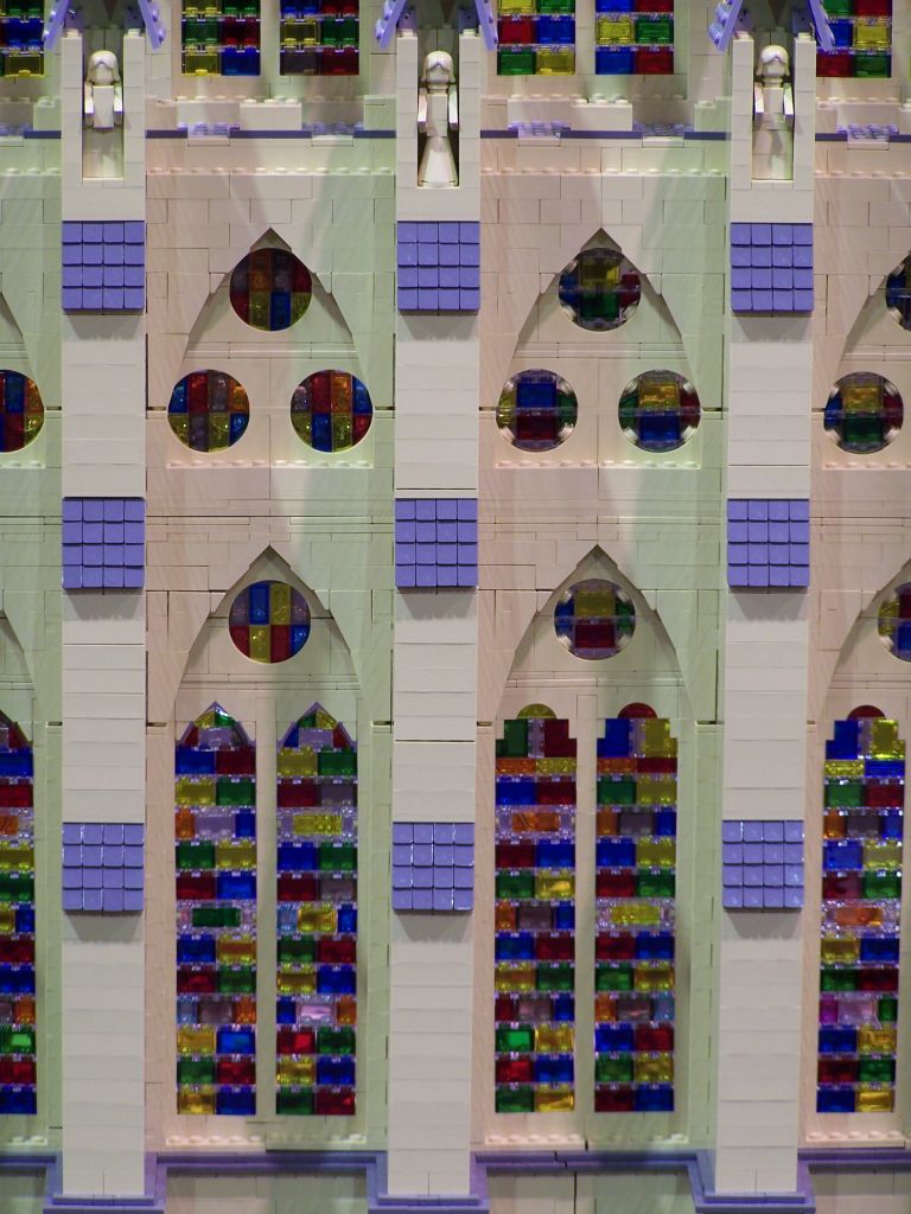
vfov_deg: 10.5
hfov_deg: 7.9
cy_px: 607
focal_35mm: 189
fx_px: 6632
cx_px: 456
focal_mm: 31.3
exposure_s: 1/2
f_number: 3.2
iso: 80
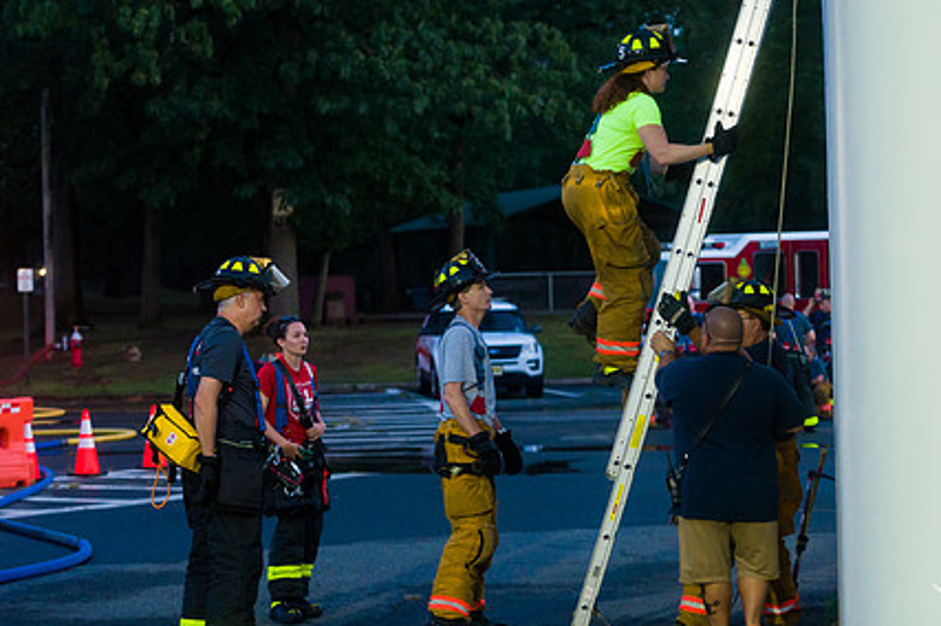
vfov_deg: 14.4
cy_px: 214
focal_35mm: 95
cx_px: 505
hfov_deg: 21.5
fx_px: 2481
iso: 3200
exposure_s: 1/125
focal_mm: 70
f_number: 3.2
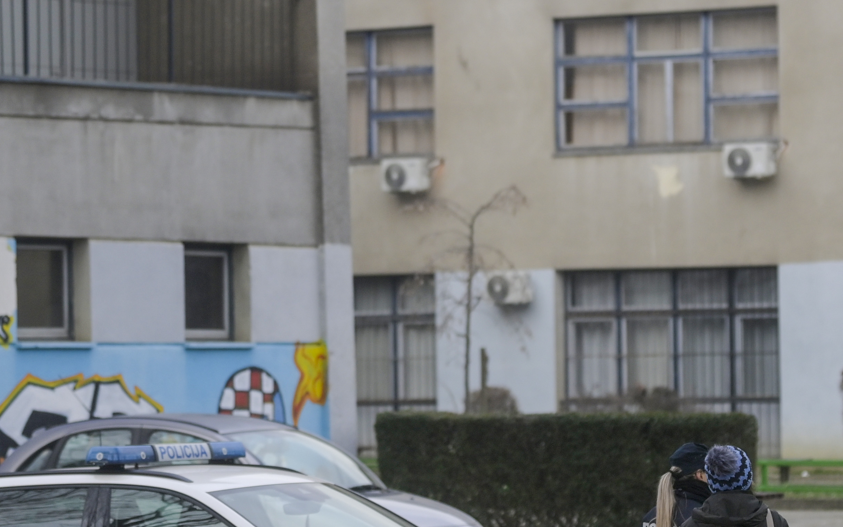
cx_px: 533
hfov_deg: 11.0
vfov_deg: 6.9
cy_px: 269
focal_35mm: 191
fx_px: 4389
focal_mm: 82
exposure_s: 1/1250
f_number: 2.8
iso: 250
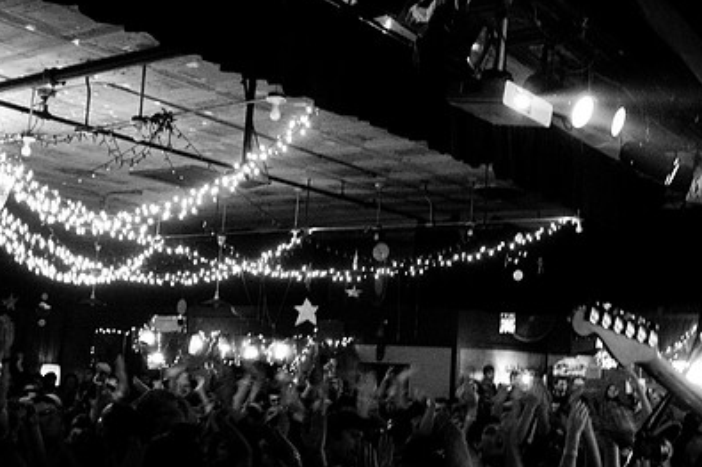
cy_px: 218
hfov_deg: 43.4
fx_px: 858
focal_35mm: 44
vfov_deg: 30.5
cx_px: 505
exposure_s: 1/20
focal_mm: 20
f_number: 2.8
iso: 1250
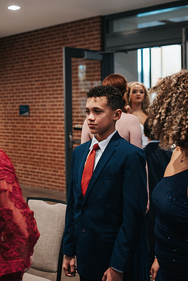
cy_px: 140
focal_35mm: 50
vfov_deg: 39.6
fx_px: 392
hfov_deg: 27.0
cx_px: 94
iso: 1000
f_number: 3.2
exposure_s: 1/320
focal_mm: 50
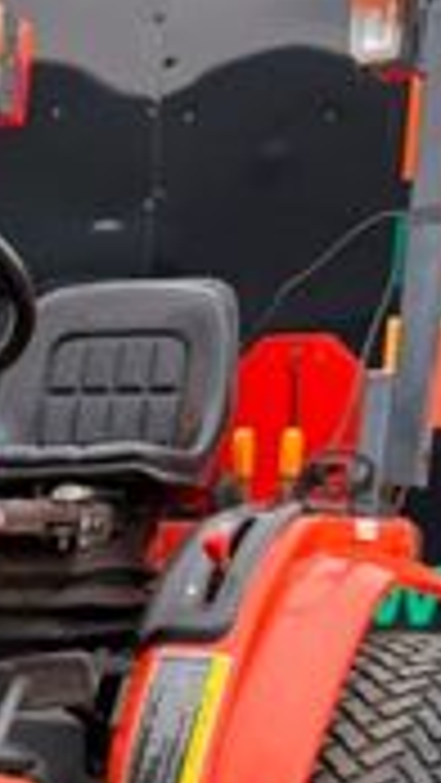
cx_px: -428
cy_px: 850
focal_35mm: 90
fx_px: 1869
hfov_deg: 12.0
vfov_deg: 22.4
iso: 80
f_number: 1.78
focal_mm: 6.76
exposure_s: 1/788
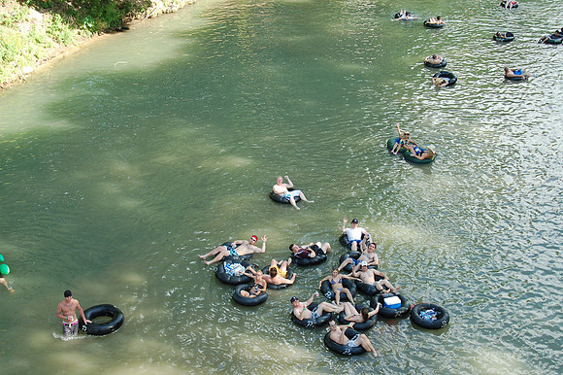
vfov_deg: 25.7
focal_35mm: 52
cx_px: 282
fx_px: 821
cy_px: 188
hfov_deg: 37.9
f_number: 7.1
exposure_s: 1/200
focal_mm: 35
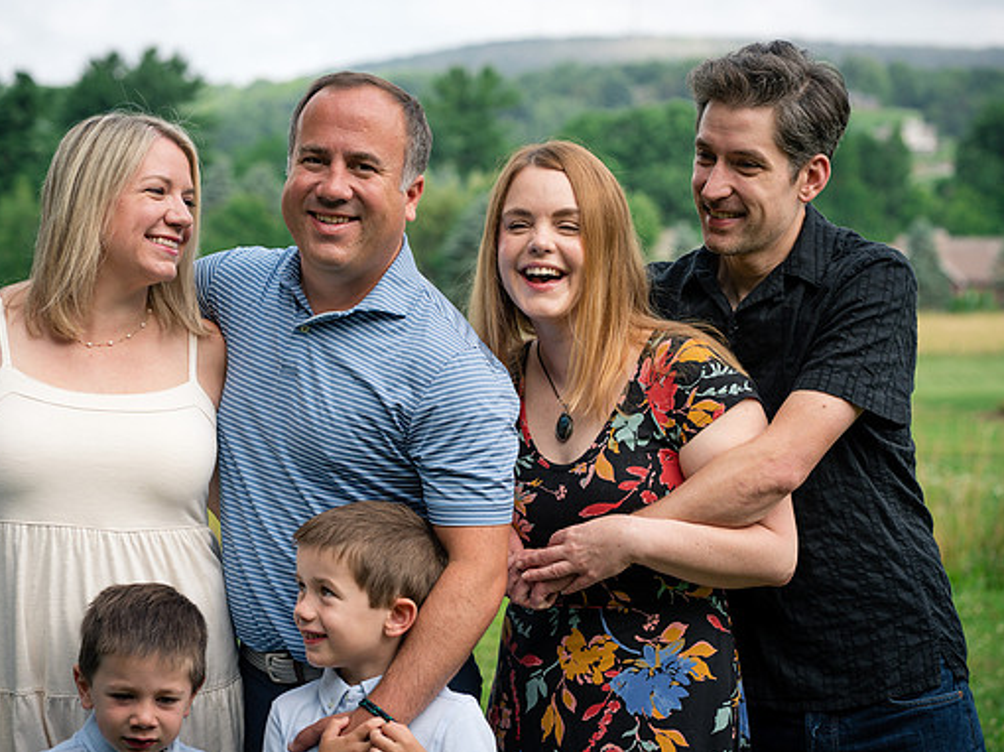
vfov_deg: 15.9
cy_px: 375
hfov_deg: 21.1
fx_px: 2696
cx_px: 496
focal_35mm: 93
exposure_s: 1/500
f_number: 4.5
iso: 200
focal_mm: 85
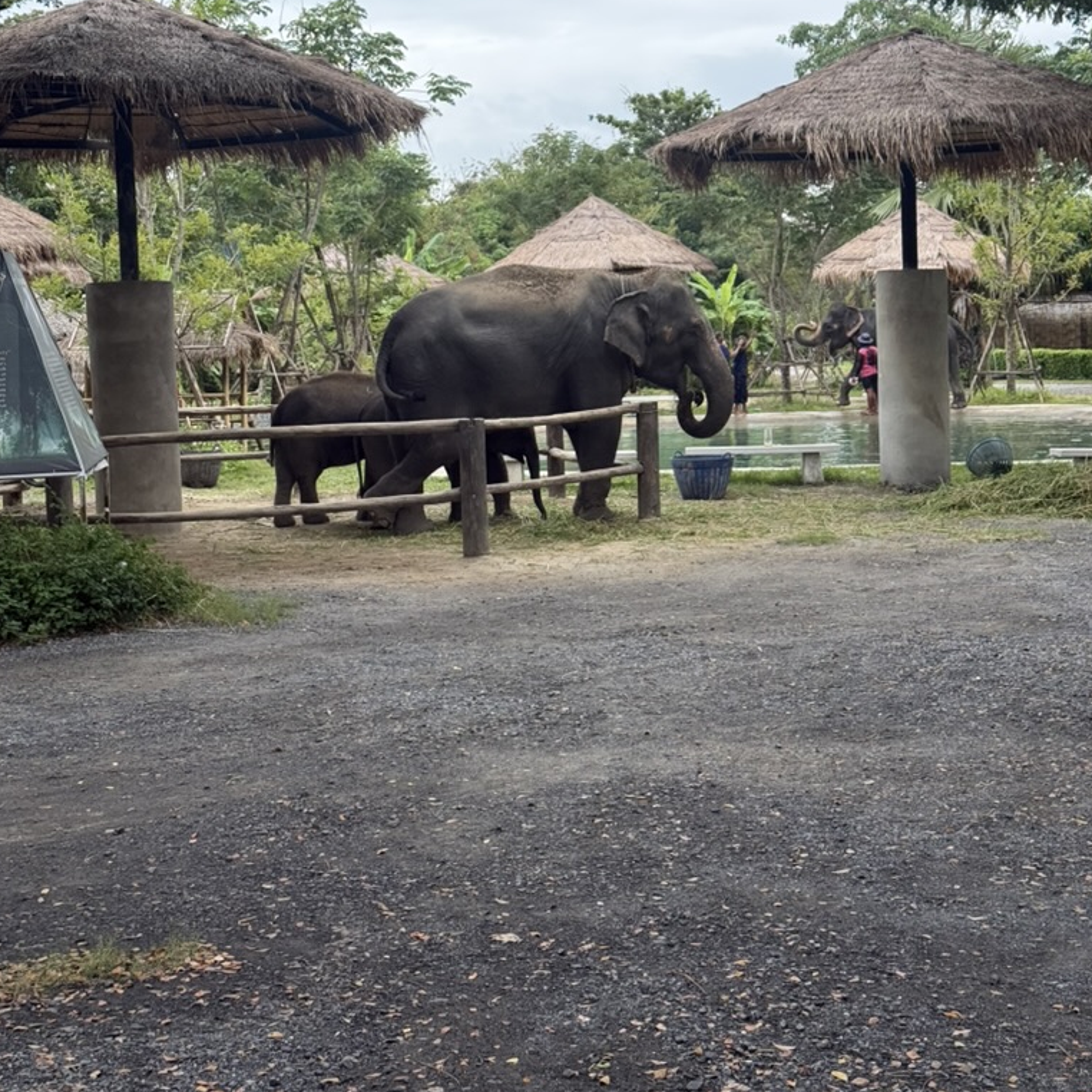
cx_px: 546
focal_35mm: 57
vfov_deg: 29.9
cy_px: 414
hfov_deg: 30.0
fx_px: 2034
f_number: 1.78
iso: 80
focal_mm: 6.76
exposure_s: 1/1203
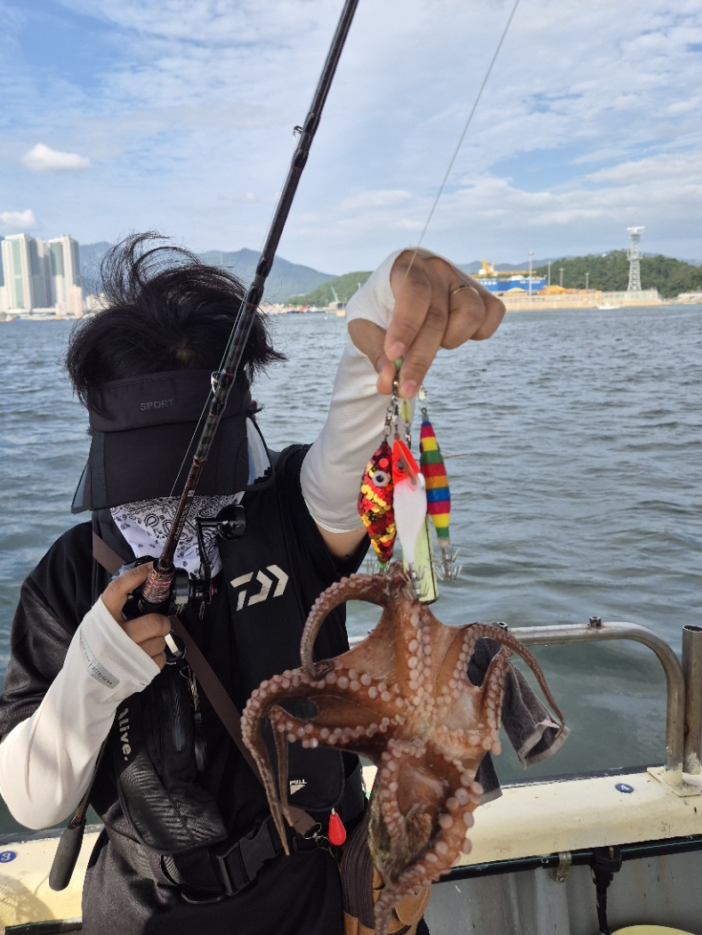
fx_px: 757
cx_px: 326
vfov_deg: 63.1
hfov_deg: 49.7
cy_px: 399
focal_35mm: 28
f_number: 1.8
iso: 25
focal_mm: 5.4
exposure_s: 1/1144
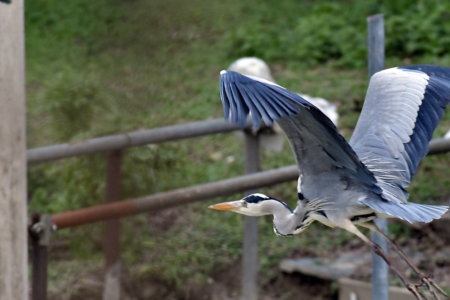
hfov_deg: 1.6
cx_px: 250
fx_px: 15982
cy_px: 166
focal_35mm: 1279
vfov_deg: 1.1
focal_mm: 500
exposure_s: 1/640
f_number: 7.1
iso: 3200
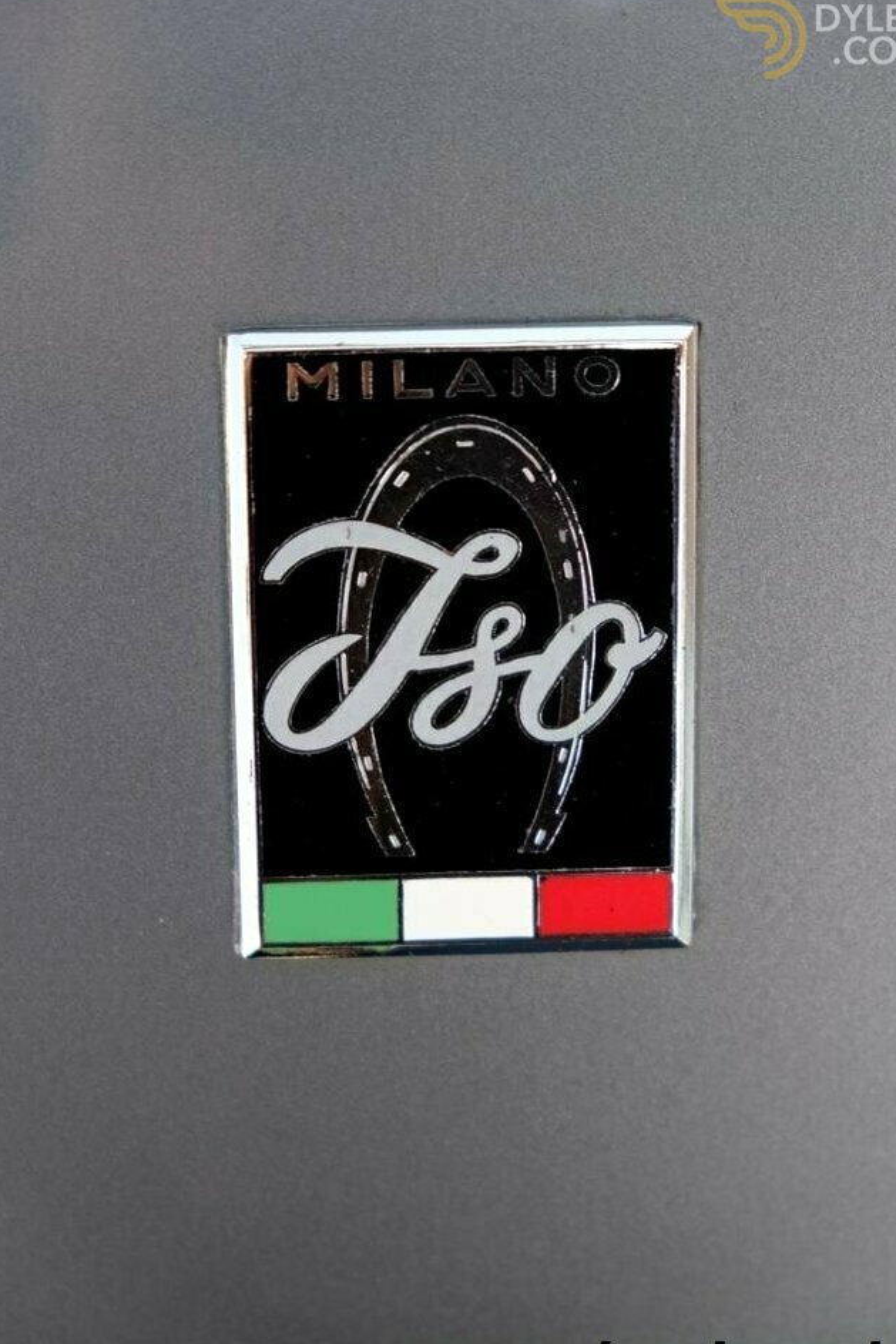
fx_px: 3284
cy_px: 693
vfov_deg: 23.1
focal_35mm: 88
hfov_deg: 15.5
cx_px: 469
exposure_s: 1/125
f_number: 4
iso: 200
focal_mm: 55
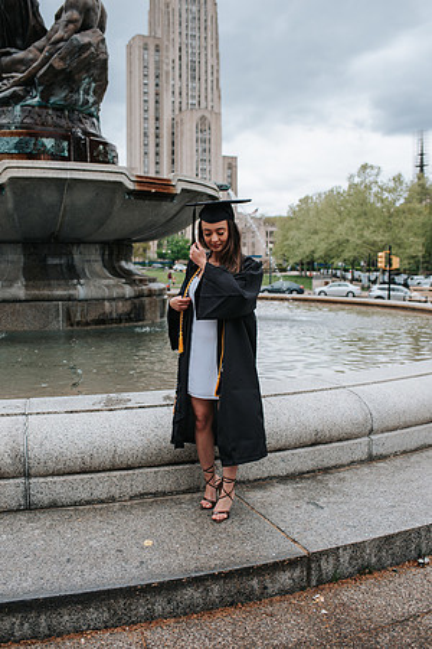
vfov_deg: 54.4
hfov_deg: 37.9
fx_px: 630
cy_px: 324
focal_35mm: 35
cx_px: 216
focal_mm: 35
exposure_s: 1/800
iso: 110
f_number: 3.5
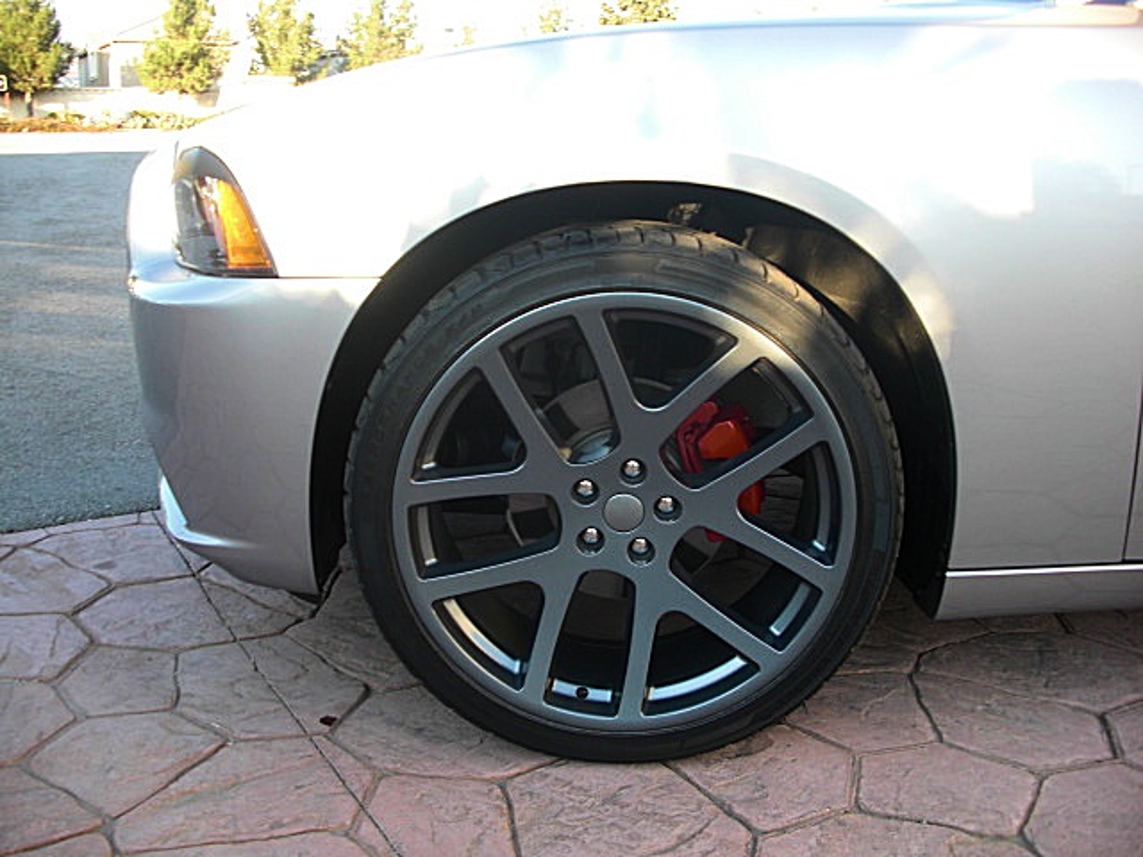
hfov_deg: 51.4
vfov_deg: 39.7
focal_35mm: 36
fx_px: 1189
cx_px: 572
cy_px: 428
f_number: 2.8
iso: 50
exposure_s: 1/80
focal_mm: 6.3
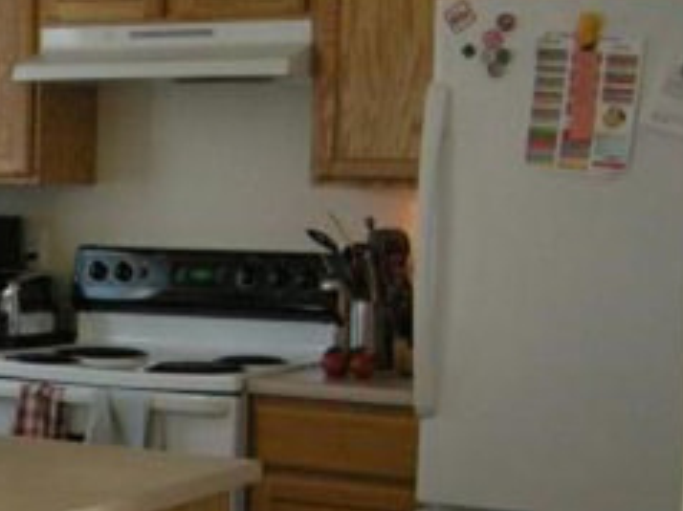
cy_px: 399
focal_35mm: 97
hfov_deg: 19.4
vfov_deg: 15.1
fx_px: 1912
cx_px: -63
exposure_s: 1/47.3
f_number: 2.7
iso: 400
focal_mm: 7.5
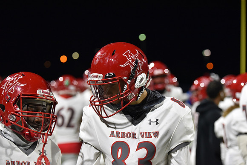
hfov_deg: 20.4
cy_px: 82
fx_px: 686
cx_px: 124
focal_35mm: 100
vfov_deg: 13.7
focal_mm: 100
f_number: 2.8
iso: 5600
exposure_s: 1/640
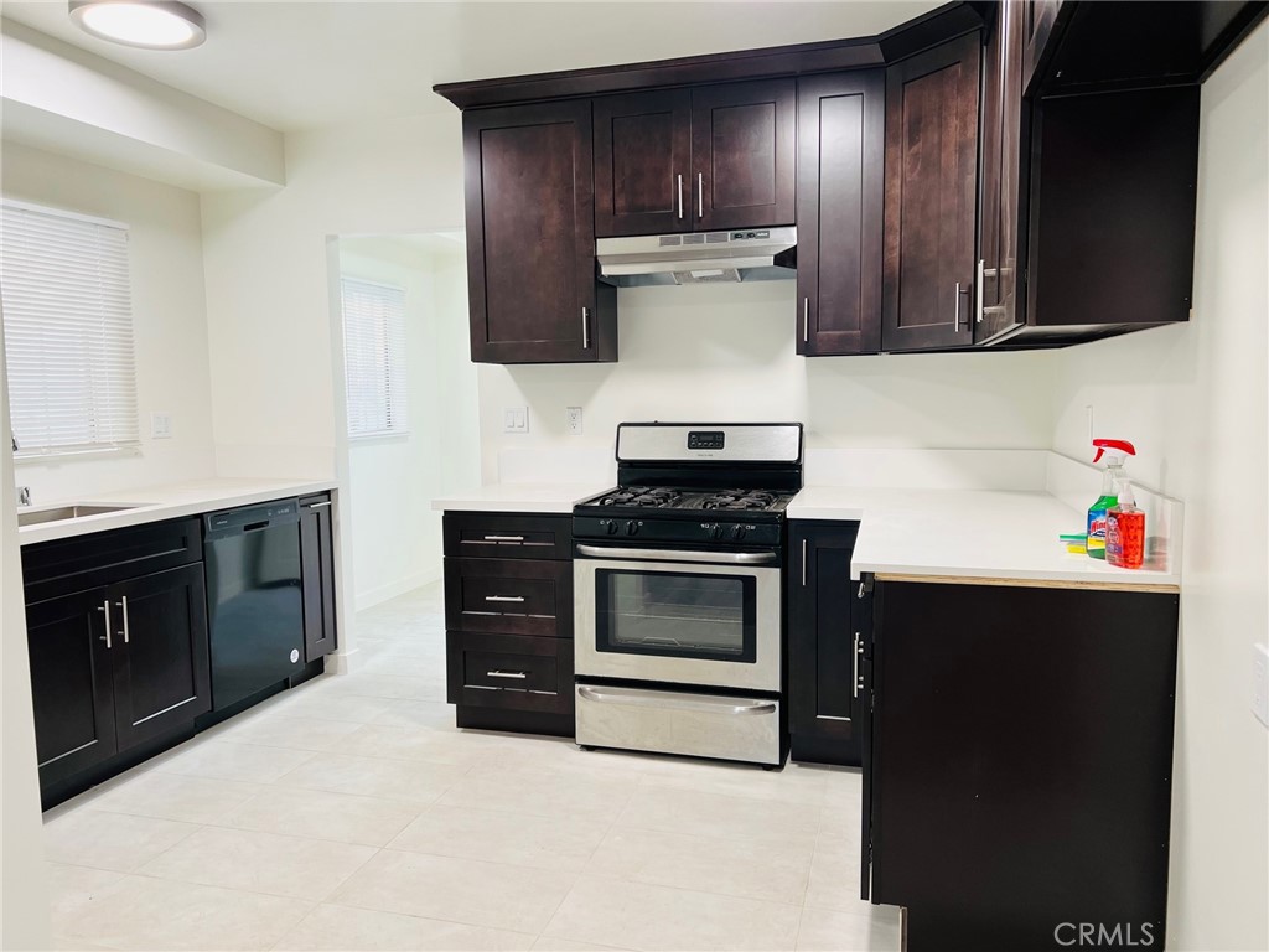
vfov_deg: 53.1
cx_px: 634
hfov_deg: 67.3
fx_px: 953
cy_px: 476
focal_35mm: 26
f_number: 1.5
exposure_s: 1/60
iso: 80
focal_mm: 5.7
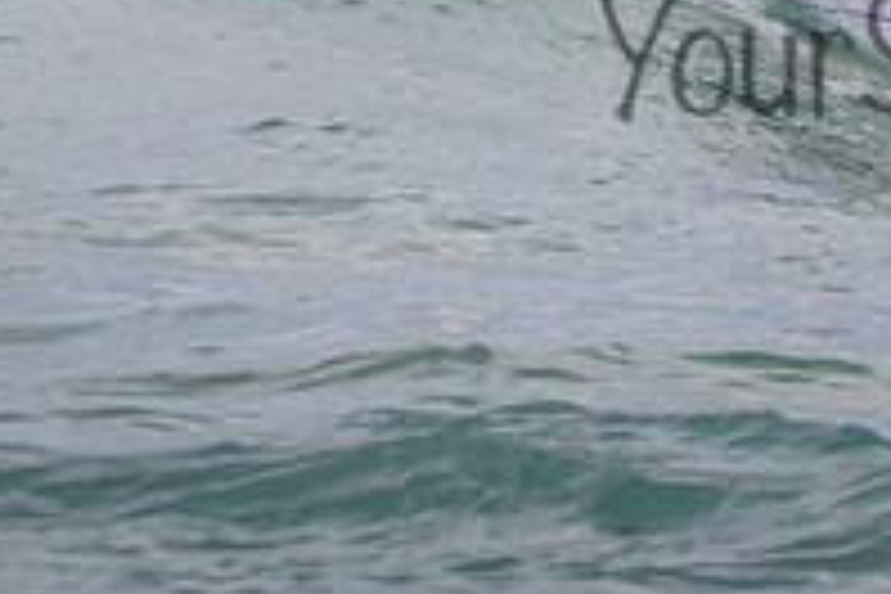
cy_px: 11
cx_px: 1062
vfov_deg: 1.0
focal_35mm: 1403
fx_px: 34722
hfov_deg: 1.5
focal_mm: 480
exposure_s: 1/2000
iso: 1250
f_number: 10
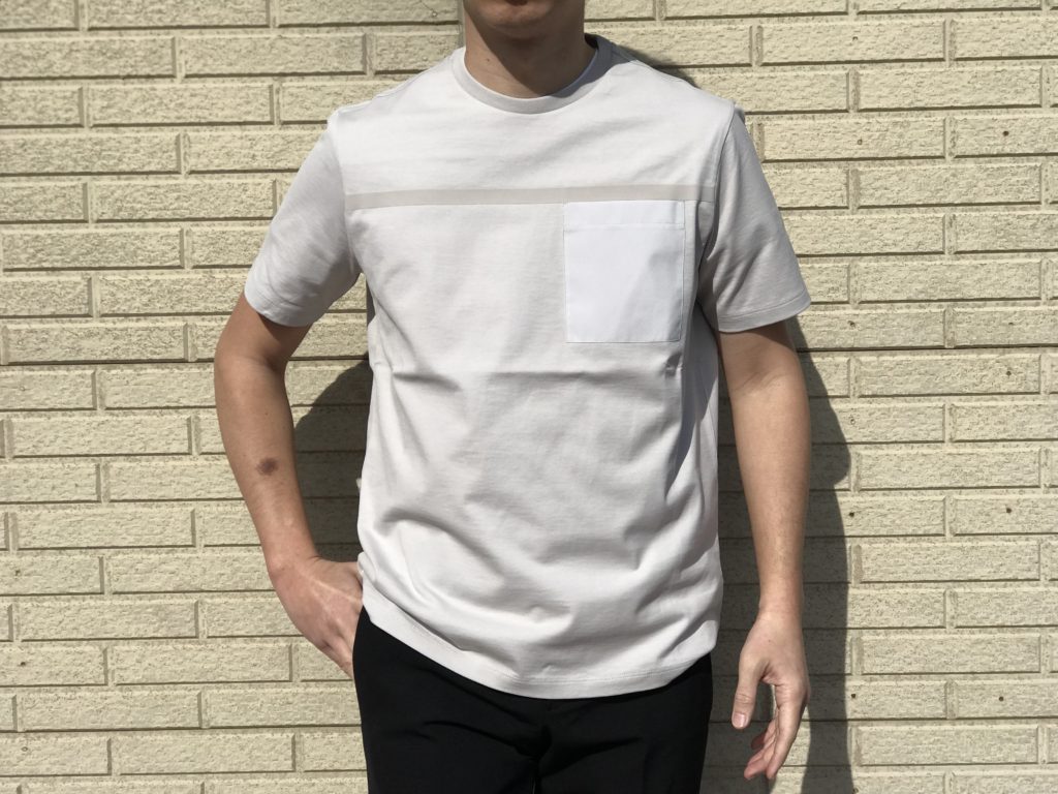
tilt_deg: -3.9
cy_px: 397
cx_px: 529
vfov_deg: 25.7
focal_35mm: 57
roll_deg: +1.8
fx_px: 1742
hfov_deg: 33.8
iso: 20
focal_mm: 6.6
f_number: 2.8
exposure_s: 1/2457
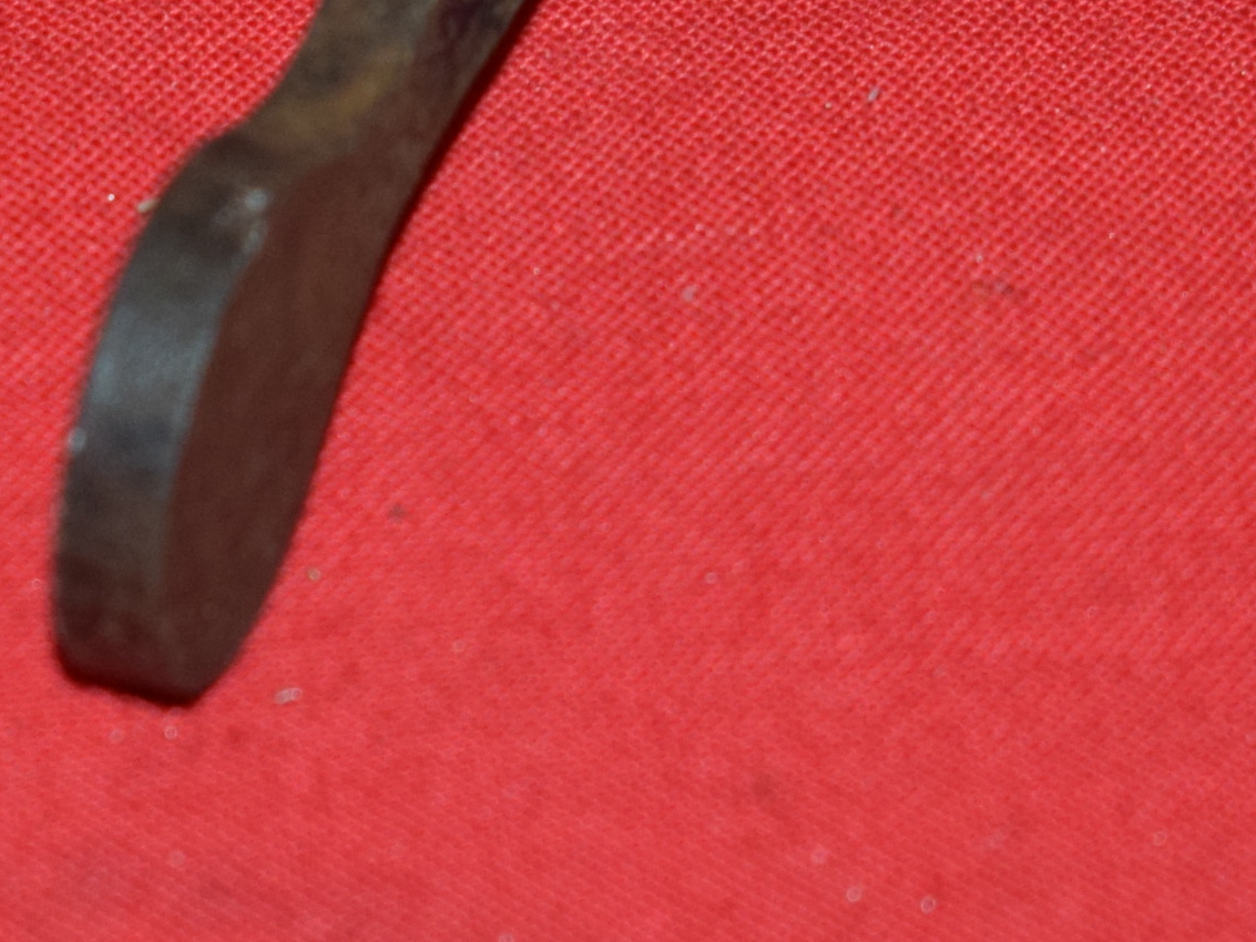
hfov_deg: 6.3
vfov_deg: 4.7
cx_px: -11
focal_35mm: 315
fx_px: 11427
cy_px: -610
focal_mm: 55
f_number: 5.6
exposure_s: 1/160
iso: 640
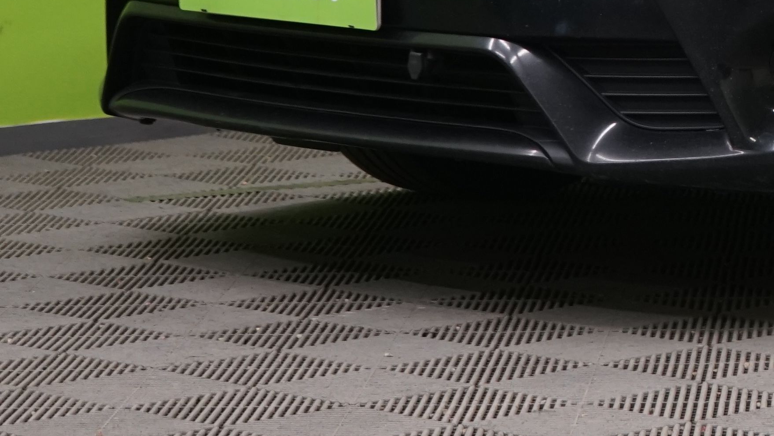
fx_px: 4844
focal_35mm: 236
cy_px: -309
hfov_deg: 8.8
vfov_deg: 5.1
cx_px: 1279
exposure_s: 1/50
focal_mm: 66
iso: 1000
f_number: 5.6
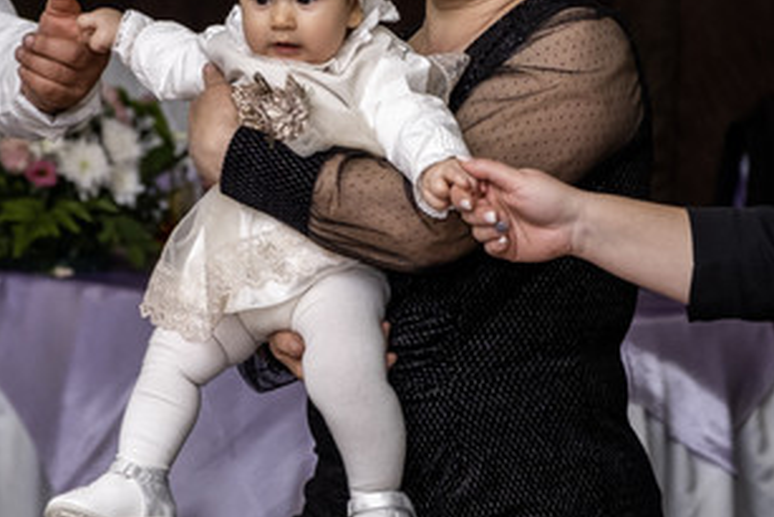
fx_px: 3721
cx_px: 237
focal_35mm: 173
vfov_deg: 7.9
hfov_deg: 11.9
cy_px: 74
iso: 1000
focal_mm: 55
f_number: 2.8
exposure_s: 1/160
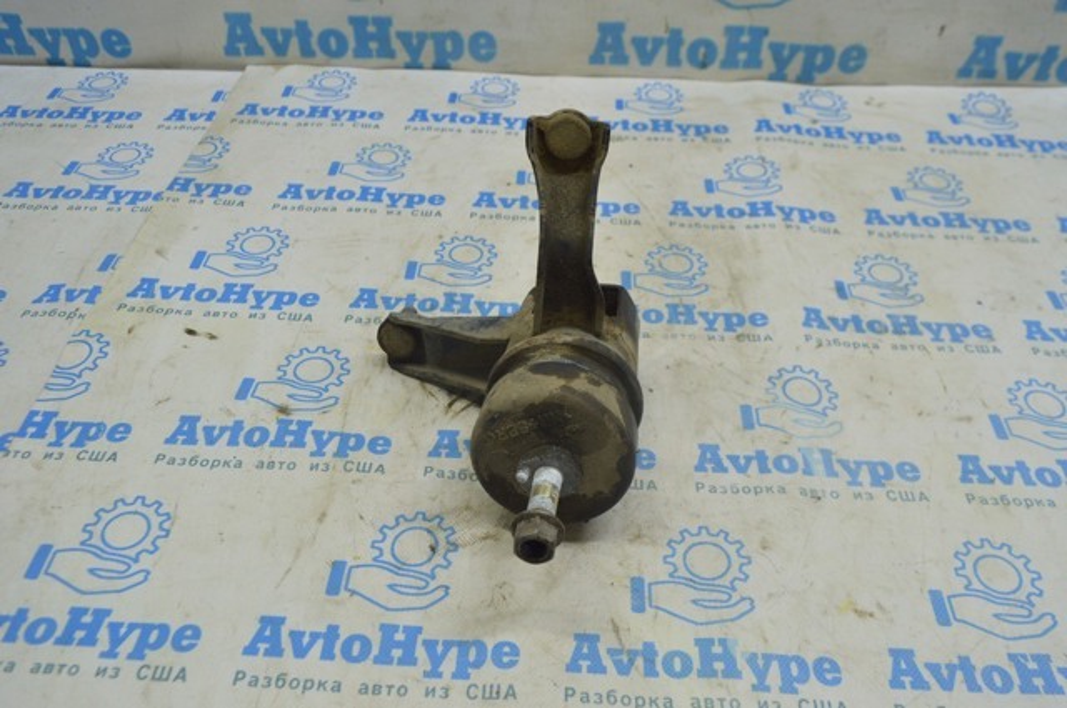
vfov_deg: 43.5
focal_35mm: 30
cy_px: 354
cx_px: 534
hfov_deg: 62.0
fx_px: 888
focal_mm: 20
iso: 400
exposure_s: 1/40
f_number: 5.6
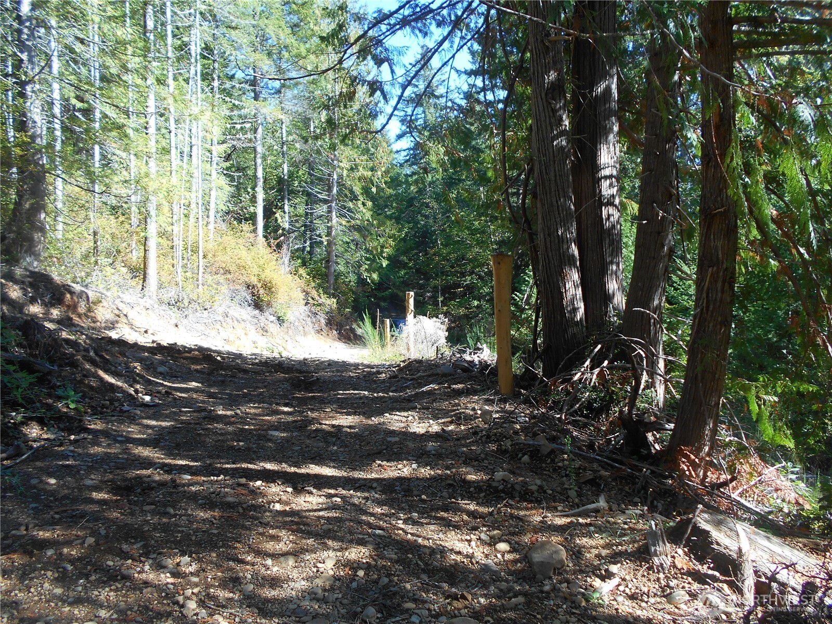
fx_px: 625
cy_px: 312
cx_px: 416
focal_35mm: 26
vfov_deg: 53.1
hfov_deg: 67.3
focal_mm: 4.6
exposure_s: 1/160
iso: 80
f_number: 3.2
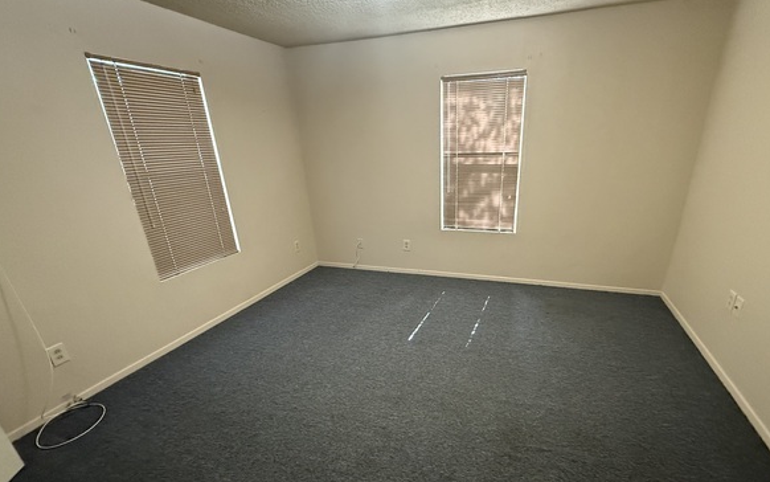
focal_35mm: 17
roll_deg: +1.8
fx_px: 357
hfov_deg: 94.1
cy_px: 281
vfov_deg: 67.6
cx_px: 423
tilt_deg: -21.9
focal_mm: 2.22
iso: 1000
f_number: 2.2
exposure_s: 1/60
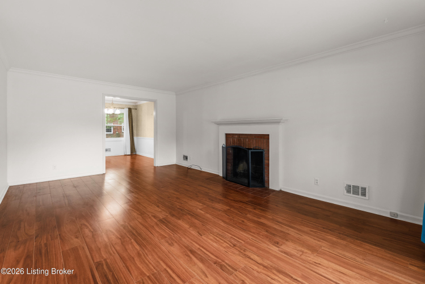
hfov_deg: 96.7
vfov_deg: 73.8
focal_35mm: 16
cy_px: 142
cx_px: 212
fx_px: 189
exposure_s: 1.3
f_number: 11
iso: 400
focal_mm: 16
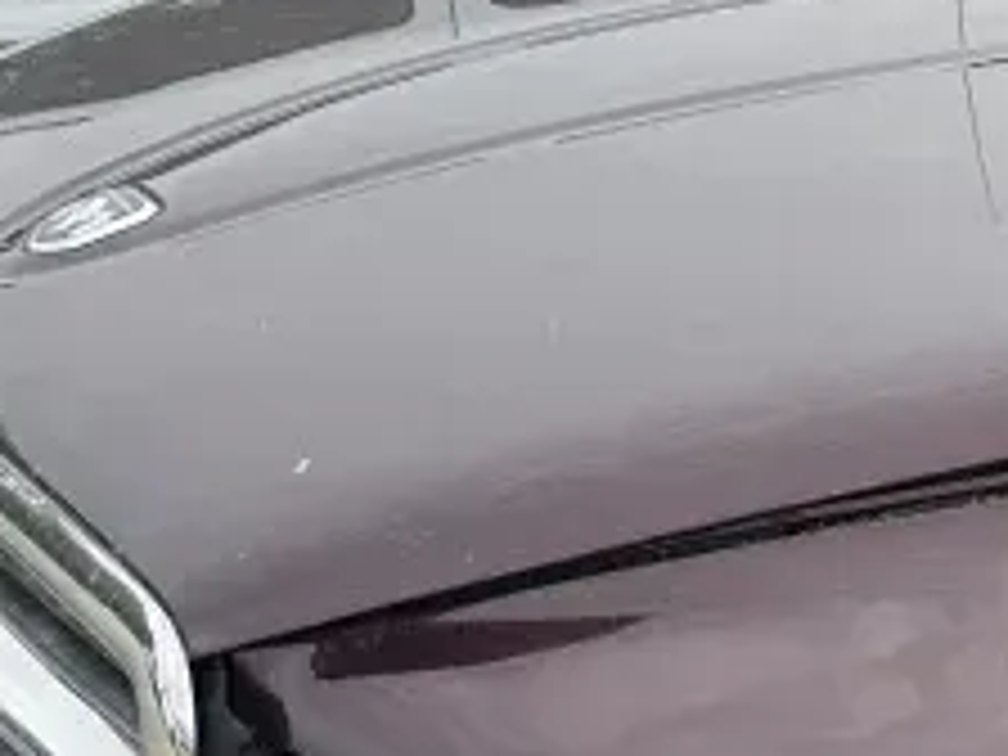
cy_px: 436
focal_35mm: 103
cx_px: 1678
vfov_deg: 14.4
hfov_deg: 16.6
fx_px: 2999
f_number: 1.78
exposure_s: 1/1562
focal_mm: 6.86
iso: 80
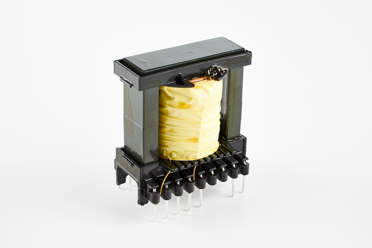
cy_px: 124
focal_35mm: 75
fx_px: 775
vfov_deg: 18.2
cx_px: 186
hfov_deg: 27.0
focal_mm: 75
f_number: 16
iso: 100
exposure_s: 1/8
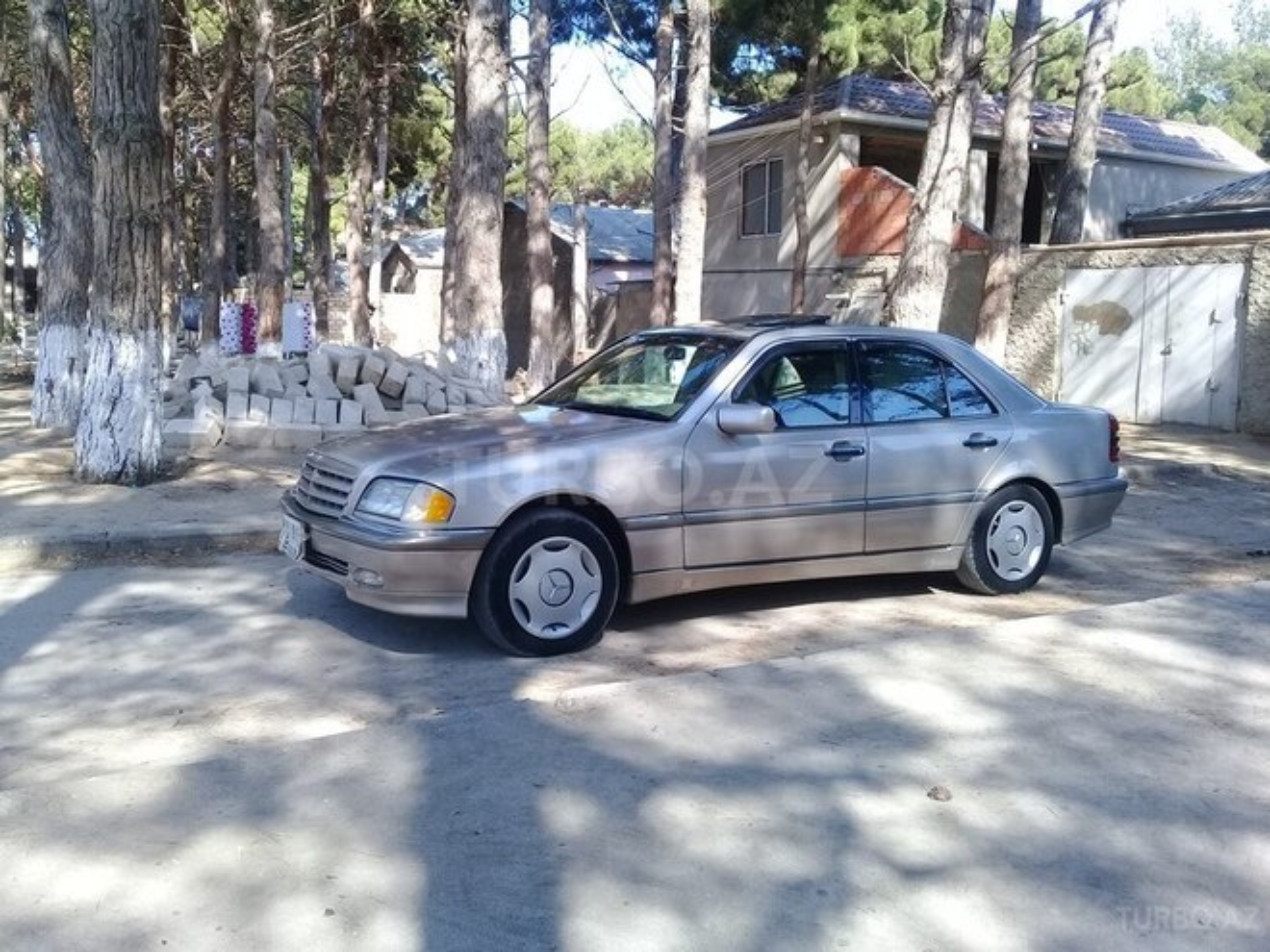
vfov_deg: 45.4
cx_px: 635
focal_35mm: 31
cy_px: 476
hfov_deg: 58.4
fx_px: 1137
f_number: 2.2
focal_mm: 3.3
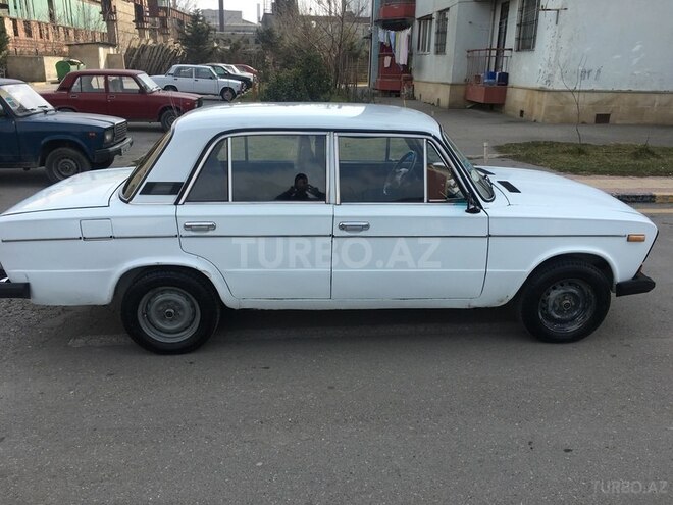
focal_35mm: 29
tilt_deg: -18.7
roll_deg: -1.5
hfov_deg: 61.7
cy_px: 252
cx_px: 336
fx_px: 564
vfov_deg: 48.2
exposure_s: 1/1054
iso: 25
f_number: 2.2
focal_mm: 4.15
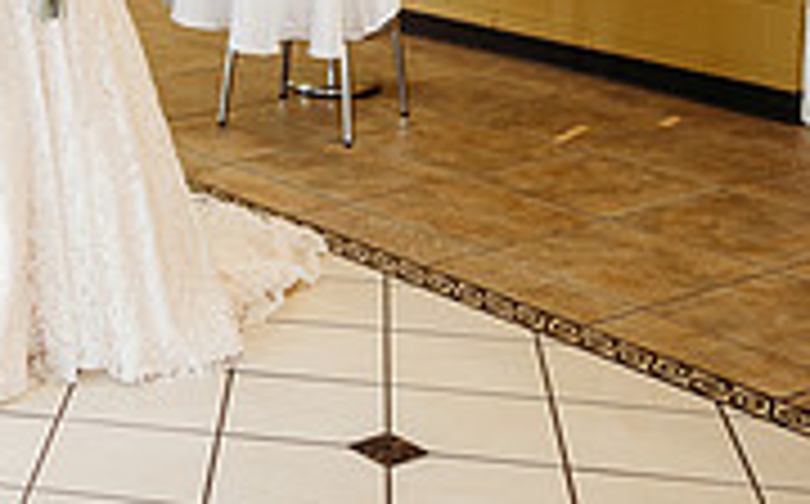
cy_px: -88
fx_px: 1742
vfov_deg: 15.9
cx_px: -176
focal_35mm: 79
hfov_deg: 23.7
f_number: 1.8
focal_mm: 24
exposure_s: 1/160
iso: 400
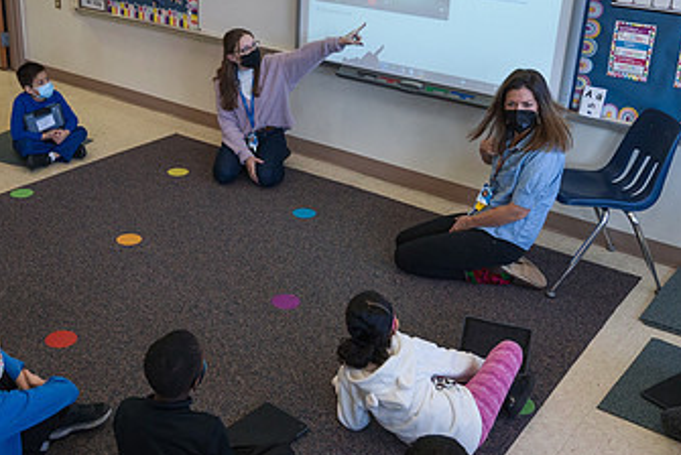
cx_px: 257
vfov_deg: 30.5
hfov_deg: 44.1
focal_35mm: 44
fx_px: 833
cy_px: 187
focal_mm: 24
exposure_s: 1/400
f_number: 4
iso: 2000
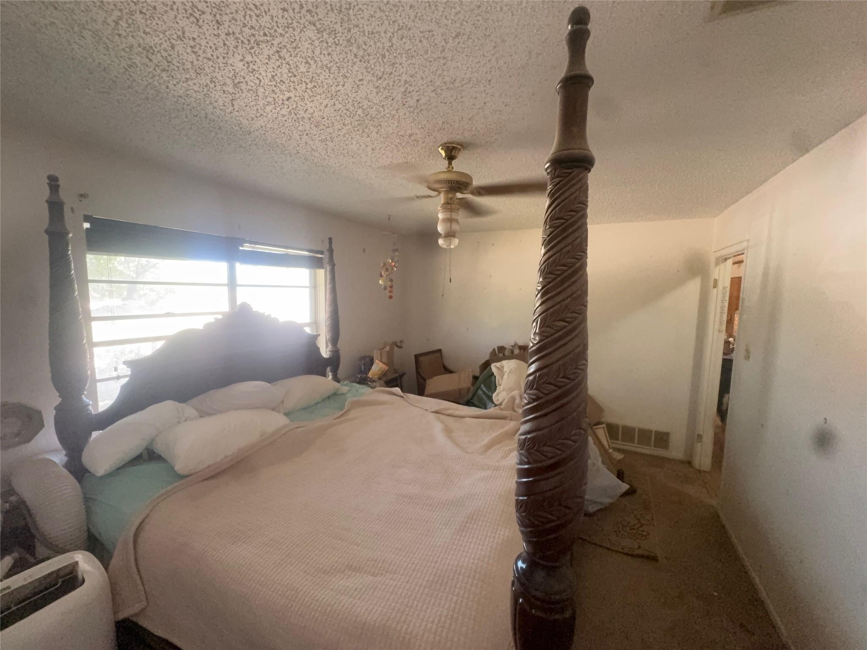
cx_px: 434
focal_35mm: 14
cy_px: 325
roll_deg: -1.0
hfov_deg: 102.1
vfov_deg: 85.7
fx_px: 351
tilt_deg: -5.9
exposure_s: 1/60
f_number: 2.2
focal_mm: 2.22
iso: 400
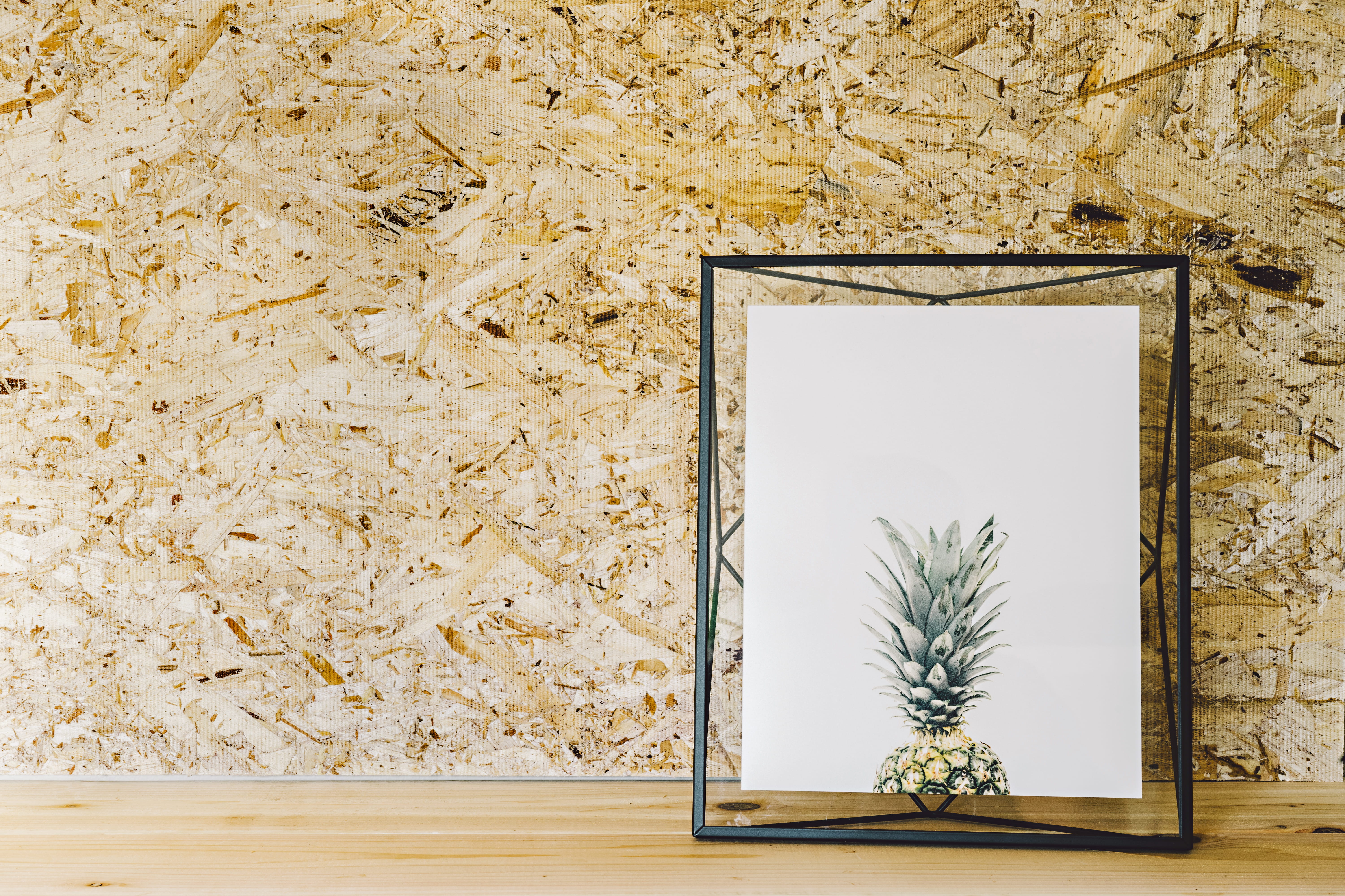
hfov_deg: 32.4
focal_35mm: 62
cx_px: 672
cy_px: 448
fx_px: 2316
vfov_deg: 21.9
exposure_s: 1/6
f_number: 14
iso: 320
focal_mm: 62
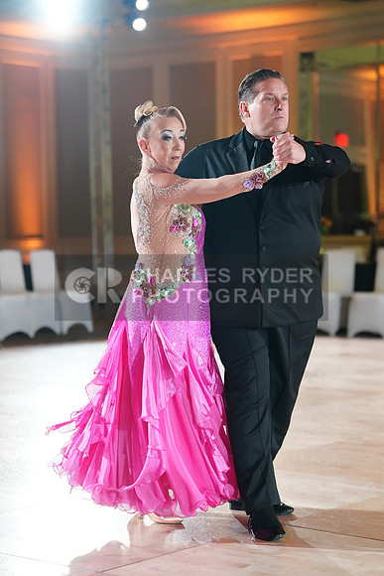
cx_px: 192
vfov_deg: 23.1
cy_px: 288
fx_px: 1407
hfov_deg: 15.5
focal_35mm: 88
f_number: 2.8
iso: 3200
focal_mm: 88
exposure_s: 1/400
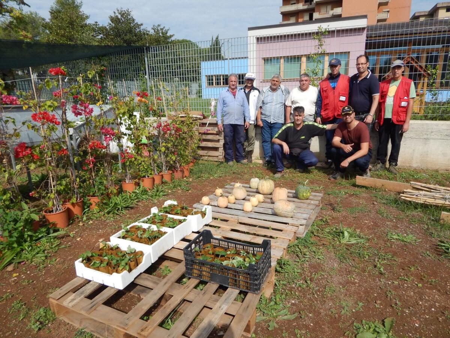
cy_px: 169
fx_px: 299
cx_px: 225
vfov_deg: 58.9
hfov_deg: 73.9
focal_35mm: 23
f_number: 6
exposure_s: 1/640
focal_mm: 4
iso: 125
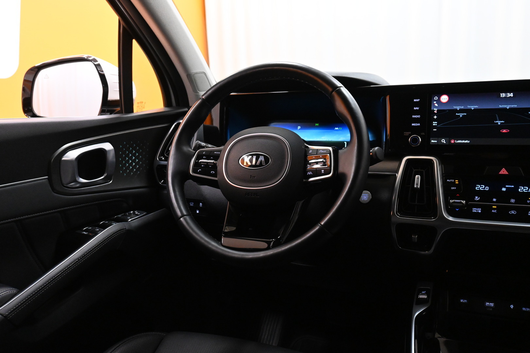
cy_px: 176
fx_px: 453
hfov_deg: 60.7
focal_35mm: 31
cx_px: 265
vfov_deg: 42.6
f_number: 4.5
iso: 3200
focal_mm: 20.5
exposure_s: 1/80
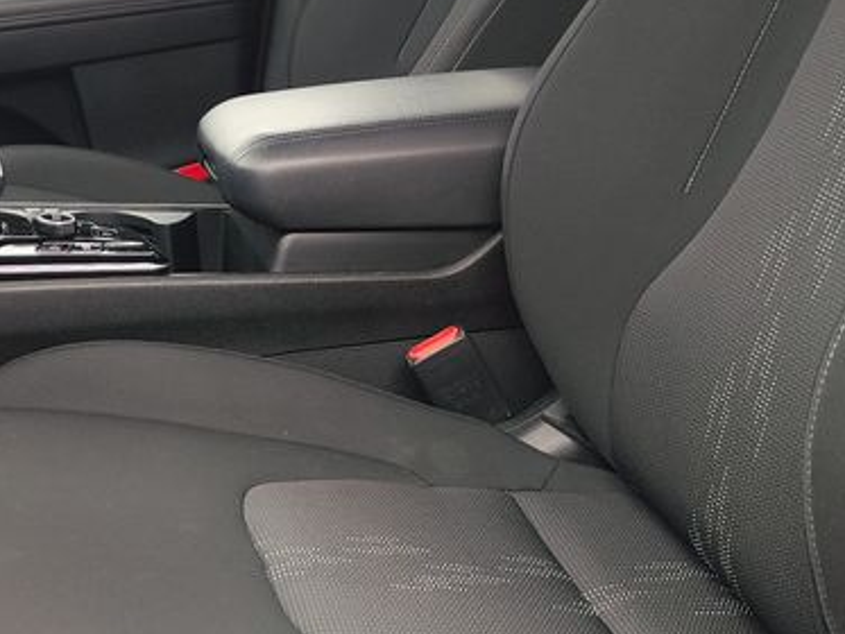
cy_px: 77
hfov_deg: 25.2
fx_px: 1807
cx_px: 16
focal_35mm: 74
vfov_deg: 19.6
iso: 61
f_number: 1.69
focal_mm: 7.01
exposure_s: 1/100
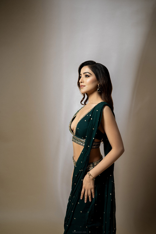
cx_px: 78
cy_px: 117
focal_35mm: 33
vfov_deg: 57.2
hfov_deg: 40.0
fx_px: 214
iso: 200
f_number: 7.1
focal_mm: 33
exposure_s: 1/125
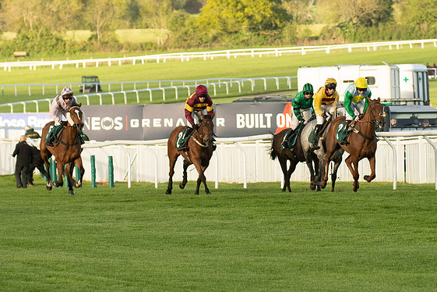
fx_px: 5693
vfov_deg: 2.9
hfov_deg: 4.4
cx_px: 271
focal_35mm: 469
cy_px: 118
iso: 1600
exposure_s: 1/1600
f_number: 4
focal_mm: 155
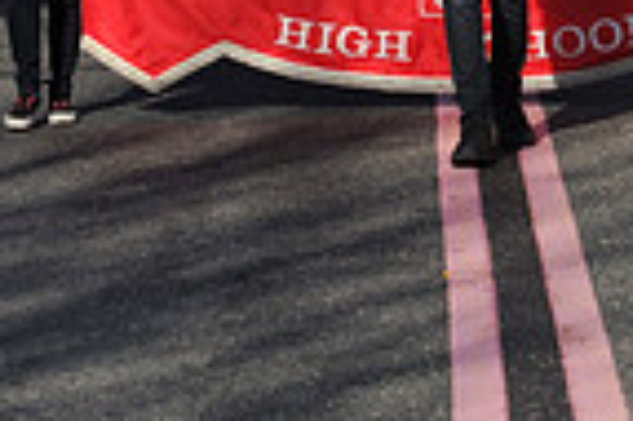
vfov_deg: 4.8
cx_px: 438
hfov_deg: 7.3
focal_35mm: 284
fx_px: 4988
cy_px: -306
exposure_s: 1/1250
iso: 200
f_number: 5
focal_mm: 70
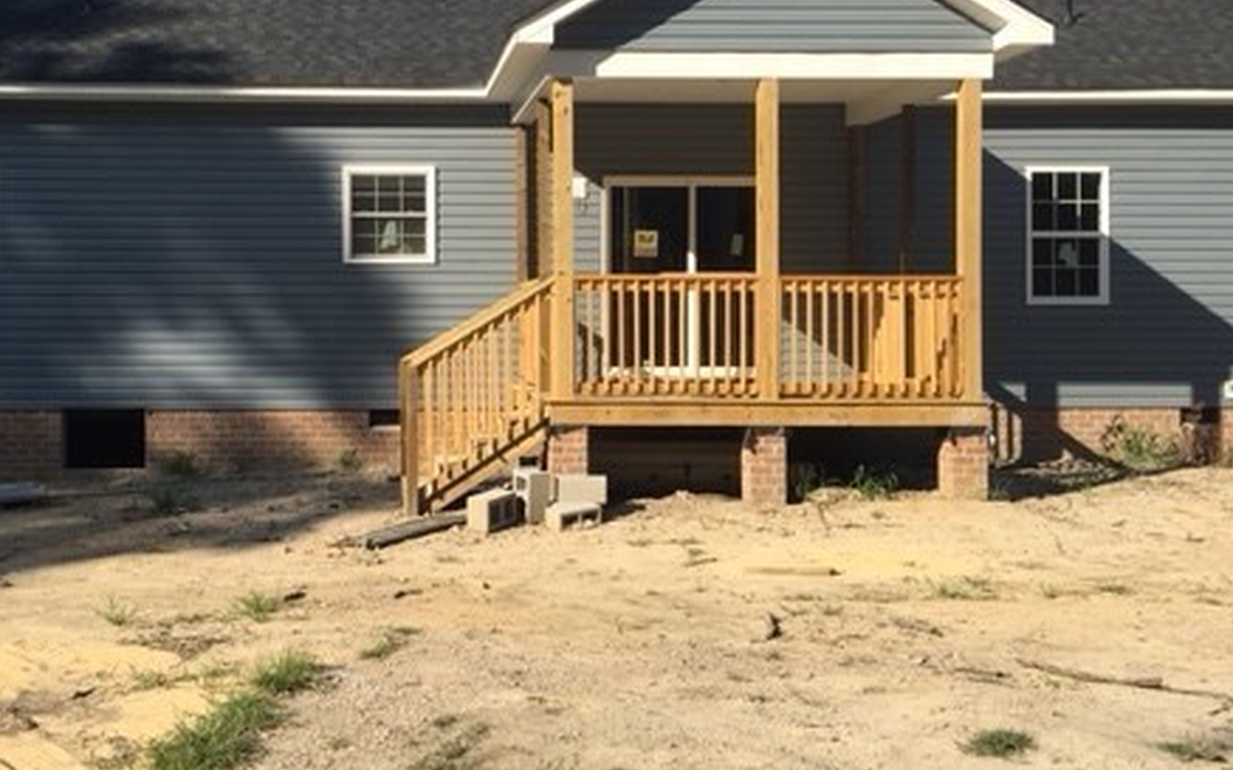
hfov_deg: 43.8
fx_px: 1512
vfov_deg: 28.5
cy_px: 324
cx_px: 423
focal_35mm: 45
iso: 25
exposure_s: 1/1083
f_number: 2.2
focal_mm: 4.15
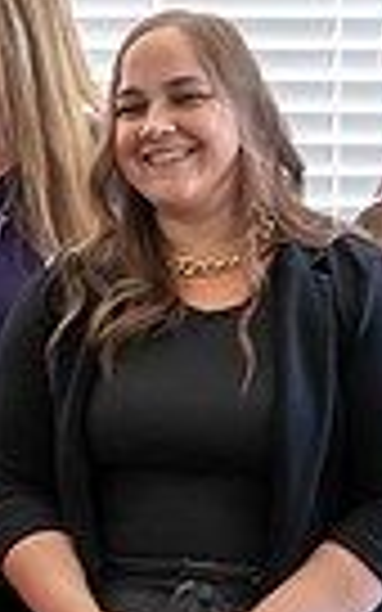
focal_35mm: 172
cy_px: 365
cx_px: -402
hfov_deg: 7.3
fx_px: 2865
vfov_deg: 12.2
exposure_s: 1/80
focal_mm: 35
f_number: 4.5
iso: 1250
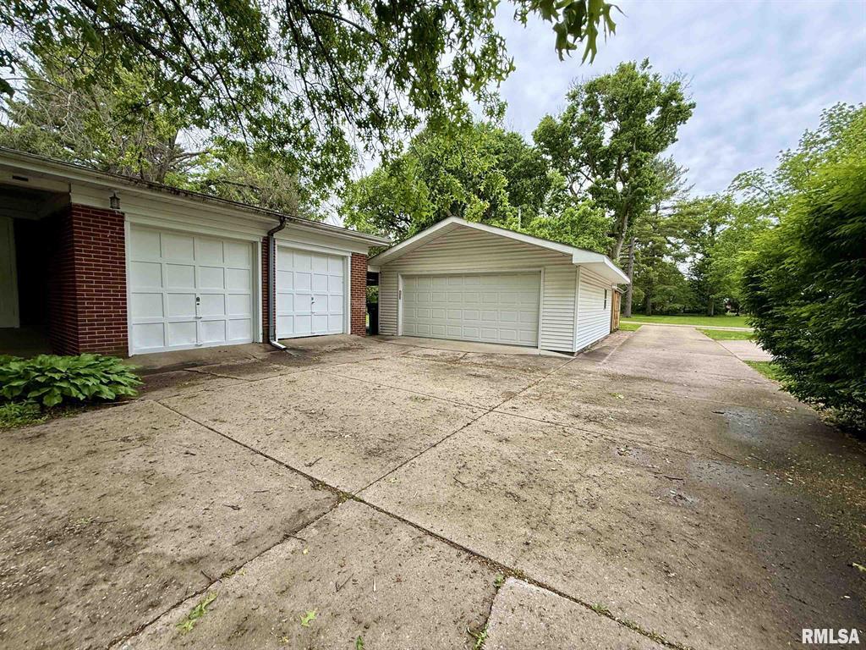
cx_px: 433
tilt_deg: -1.9
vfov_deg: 85.7
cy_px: 325
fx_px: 350
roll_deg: -1.1
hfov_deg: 102.1
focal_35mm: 14
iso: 50
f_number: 2.2
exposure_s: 1/381
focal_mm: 2.22
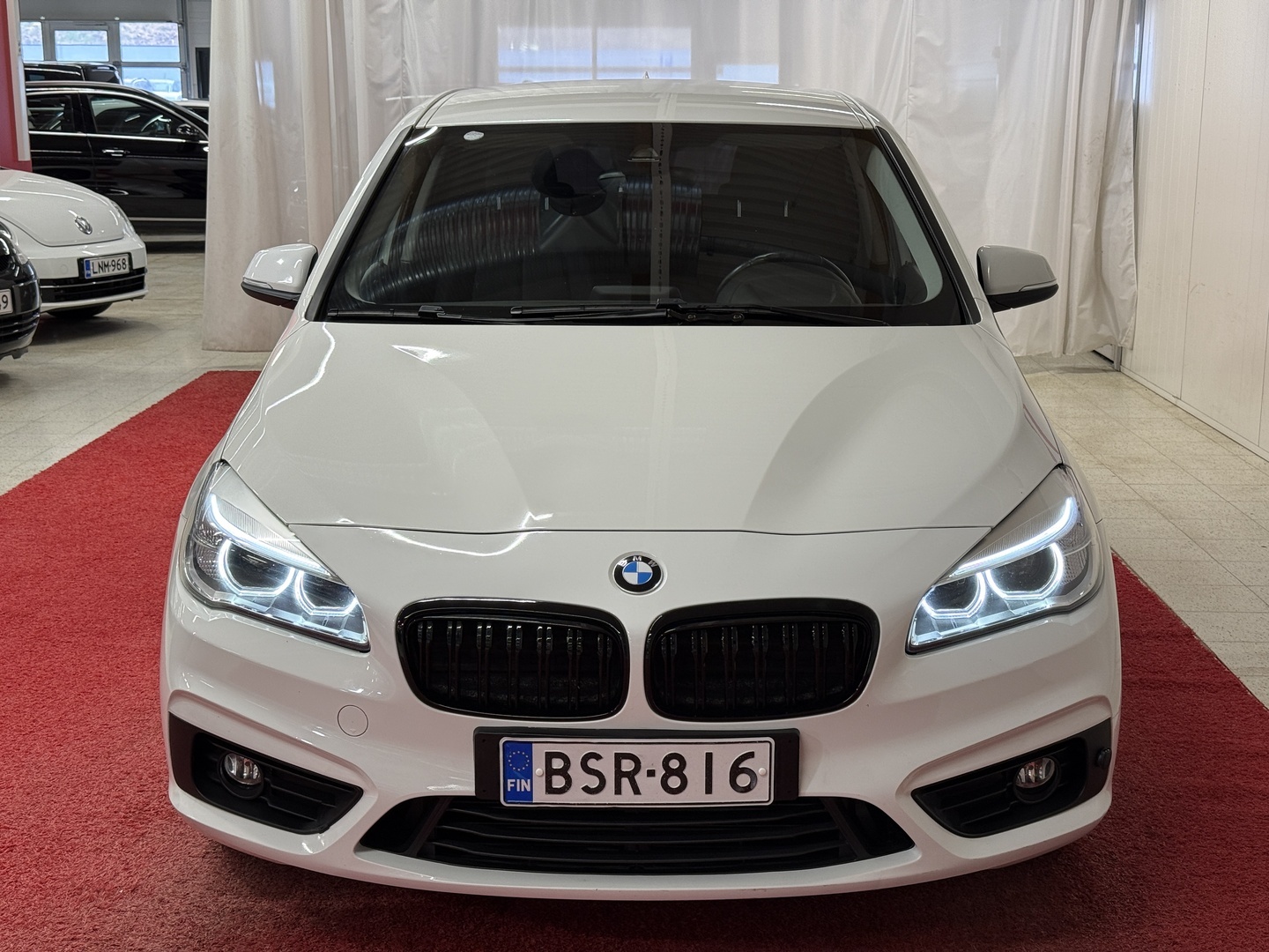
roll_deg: -0.1
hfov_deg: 39.7
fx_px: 1760
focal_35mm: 48
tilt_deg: -11.6
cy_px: 476
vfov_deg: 30.3
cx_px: 634
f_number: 1.78
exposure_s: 1/102
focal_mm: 6.76
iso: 80
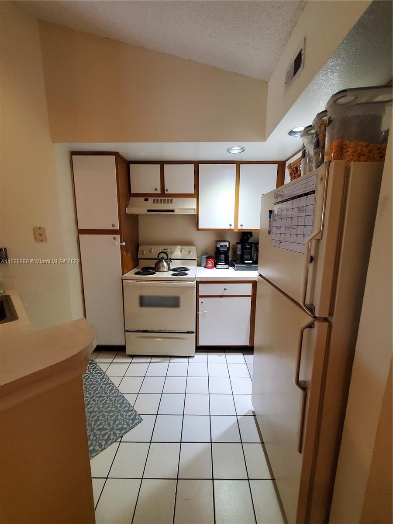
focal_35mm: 13
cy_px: 262
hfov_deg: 89.9
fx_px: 197
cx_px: 196
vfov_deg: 106.2
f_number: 2.2
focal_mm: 1.8
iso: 500
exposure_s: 1/60
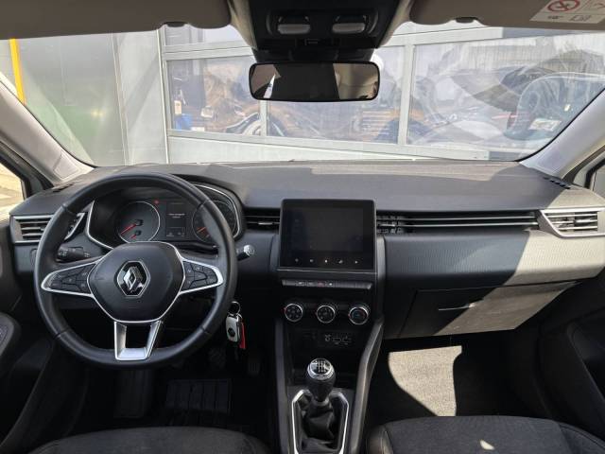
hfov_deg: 67.3
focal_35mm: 26
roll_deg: -1.1
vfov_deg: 53.1
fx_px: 454
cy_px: 227
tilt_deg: -17.2
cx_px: 302
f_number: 1.6
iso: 50
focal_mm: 5.96
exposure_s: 1/301
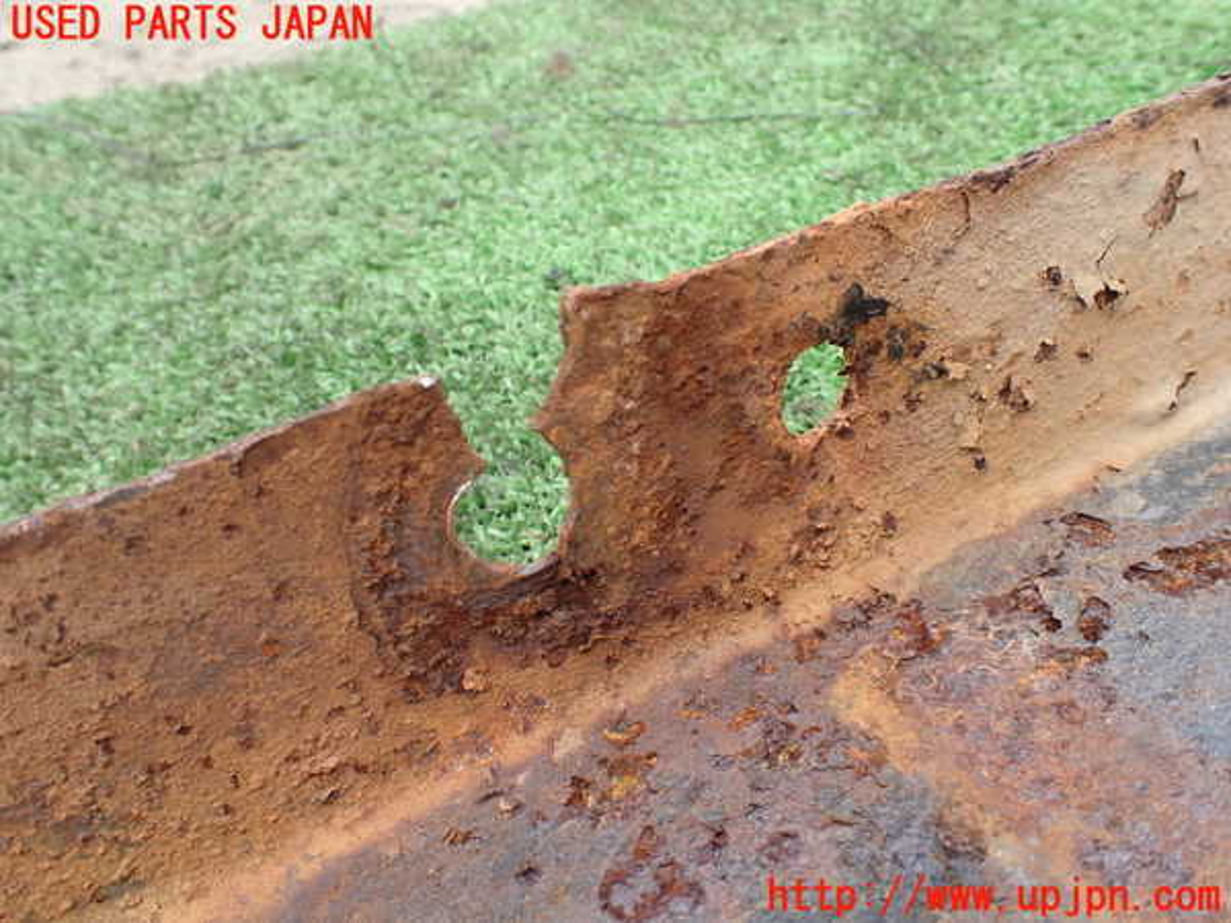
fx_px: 1067
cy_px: 462
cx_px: 616
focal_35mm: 30
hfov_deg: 60.0
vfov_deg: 46.8
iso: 100
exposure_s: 1/250
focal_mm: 5.4
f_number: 3.2
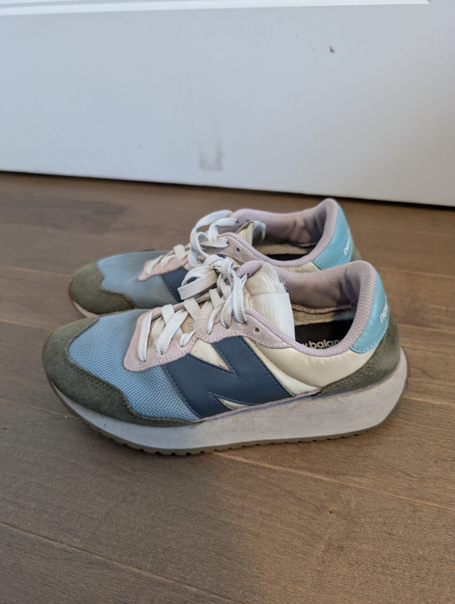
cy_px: 302
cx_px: 228
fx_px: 420
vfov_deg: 71.5
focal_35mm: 24
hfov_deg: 56.9
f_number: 1.68
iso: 475
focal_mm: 6.9
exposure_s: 1/60
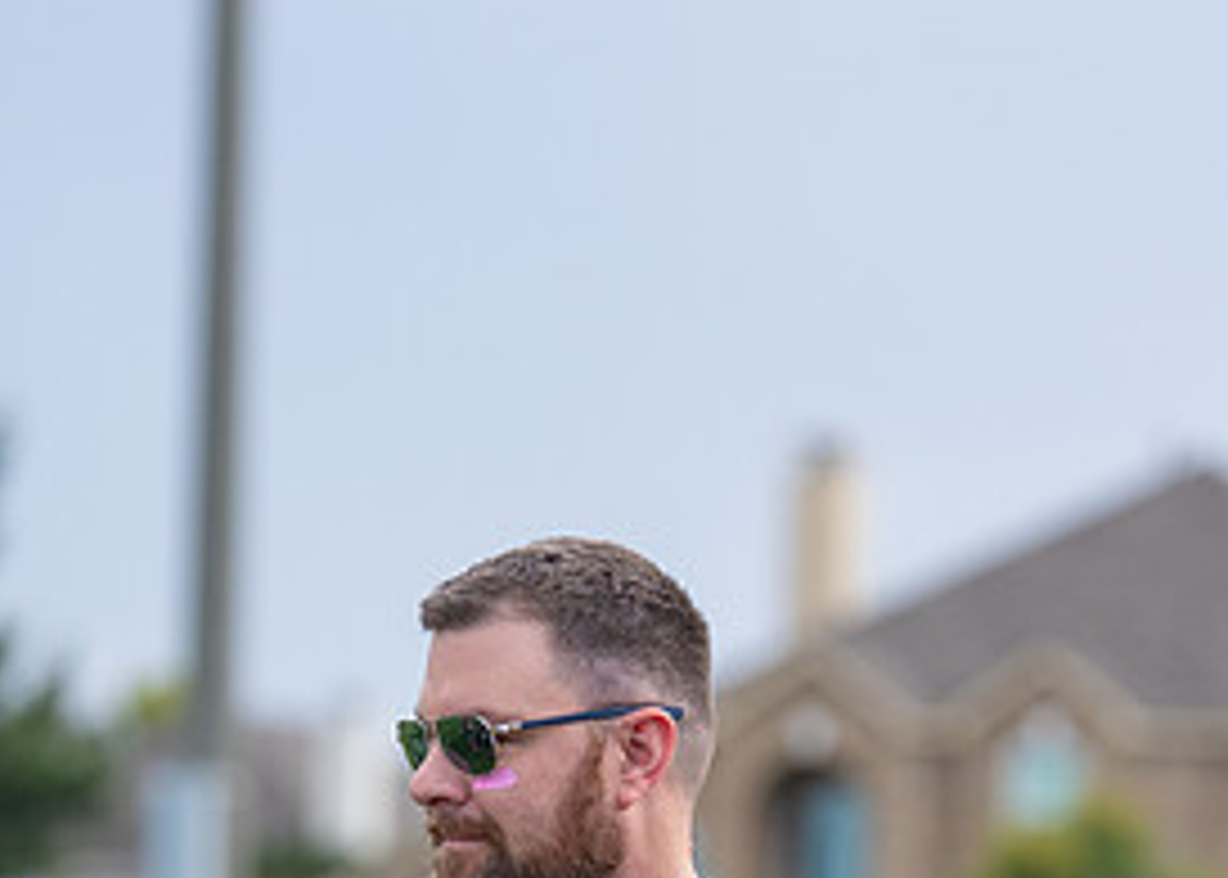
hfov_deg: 7.6
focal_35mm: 265
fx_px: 9242
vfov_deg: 5.4
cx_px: 607
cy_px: 914
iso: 500
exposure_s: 1/4000
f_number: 2.8
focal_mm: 115
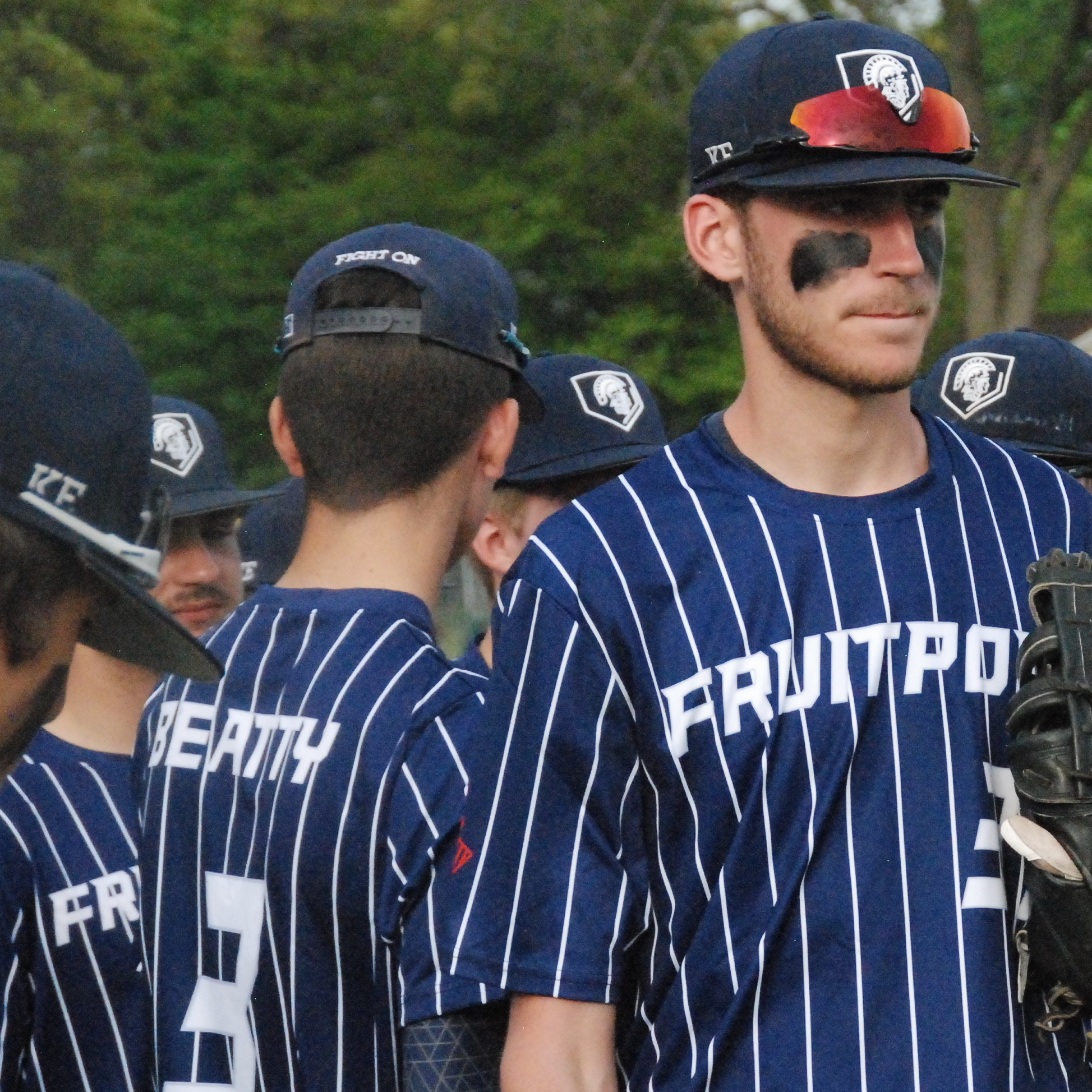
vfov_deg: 8.8
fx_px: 7067
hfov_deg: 8.8
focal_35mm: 198
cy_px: 506
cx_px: 1053
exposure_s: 1/2500
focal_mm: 78
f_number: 9
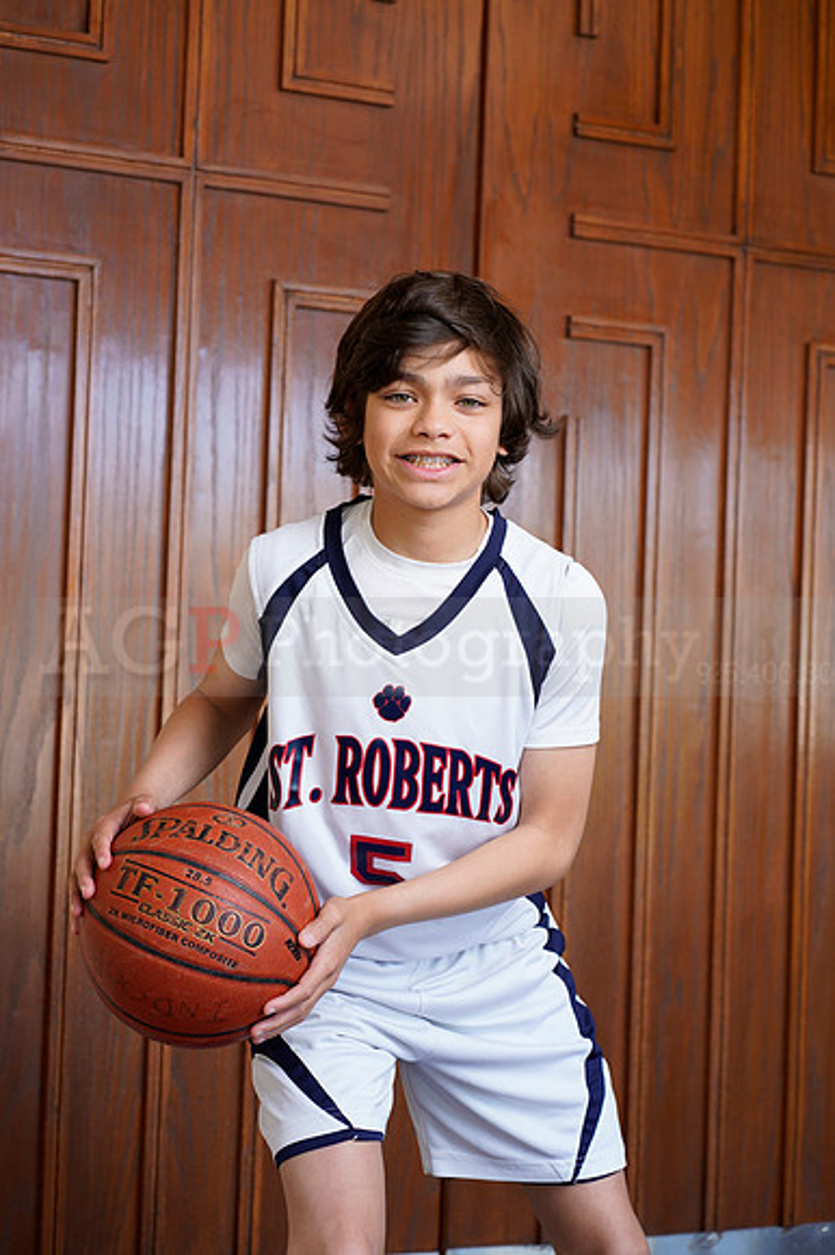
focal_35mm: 85
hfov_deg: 16.1
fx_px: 2961
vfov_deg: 23.9
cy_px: 628
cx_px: 418
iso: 200
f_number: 5.6
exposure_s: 1/60
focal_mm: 85
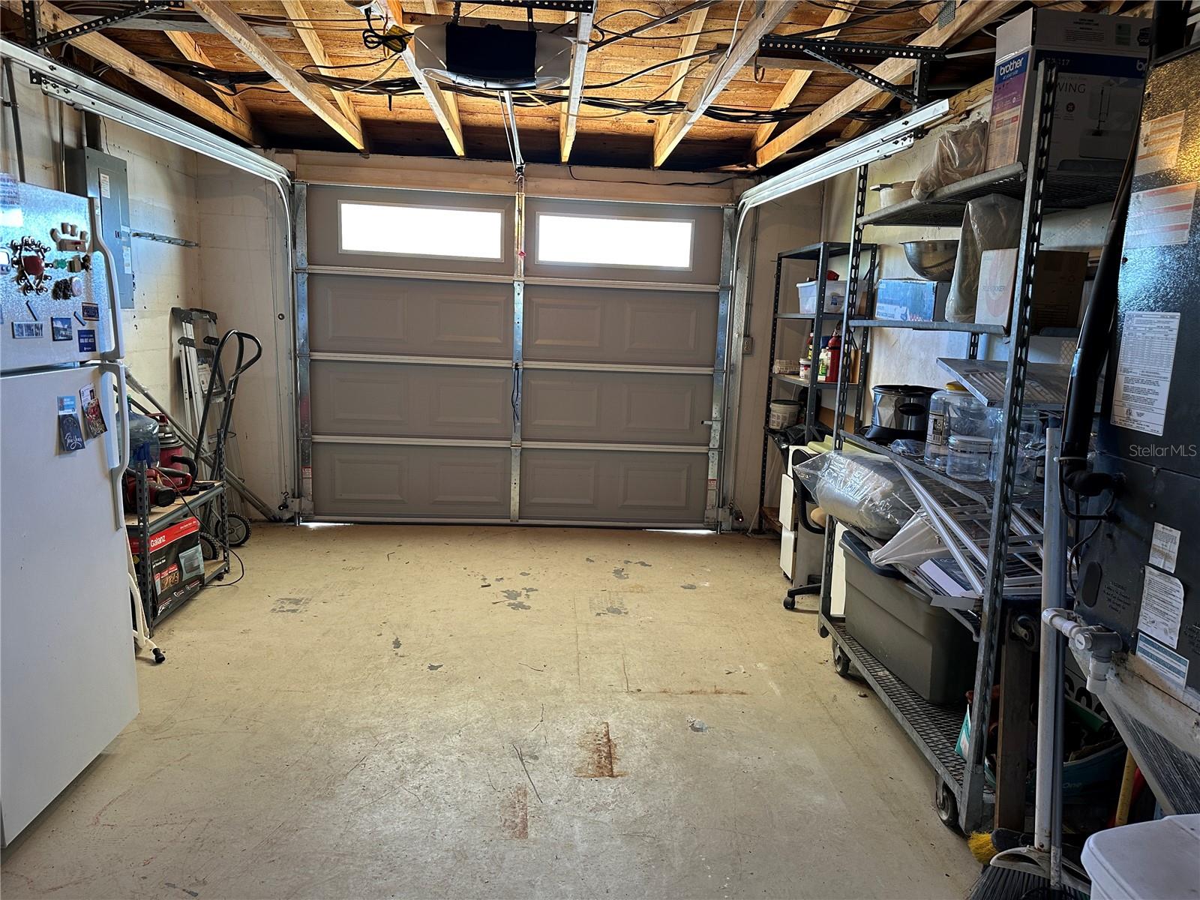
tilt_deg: -9.1
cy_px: 450
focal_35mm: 24
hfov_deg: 71.6
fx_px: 832
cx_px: 600
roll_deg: -2.8
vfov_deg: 56.8
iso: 160
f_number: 1.78
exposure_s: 1/60
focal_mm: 6.86
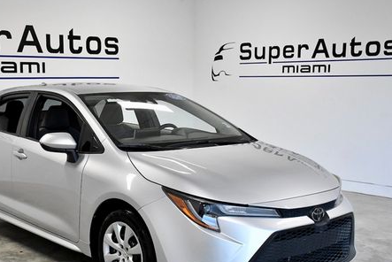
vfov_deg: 25.9
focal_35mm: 52
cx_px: 144
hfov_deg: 37.9
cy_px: 166
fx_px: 567
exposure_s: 1/800
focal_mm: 24
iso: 2500
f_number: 5.6
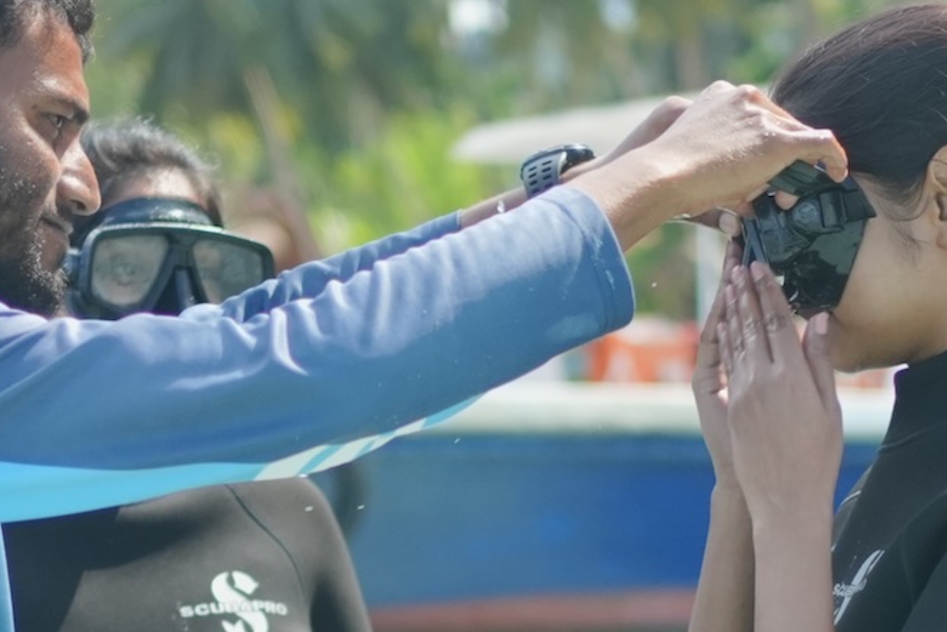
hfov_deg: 13.1
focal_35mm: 157
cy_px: 713
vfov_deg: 8.7
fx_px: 4132
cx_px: 657
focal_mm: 35
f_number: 1.8
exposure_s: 1/160
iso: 1250
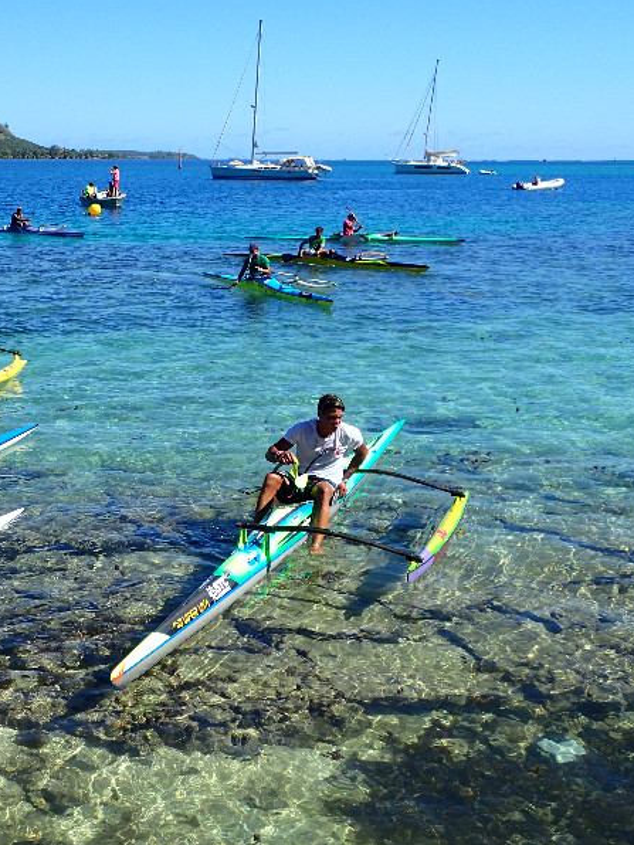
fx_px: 1245
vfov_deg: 37.5
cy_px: 422
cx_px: 108
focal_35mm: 51
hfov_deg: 27.9
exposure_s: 1/800
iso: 100
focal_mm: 6.86
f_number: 3.5
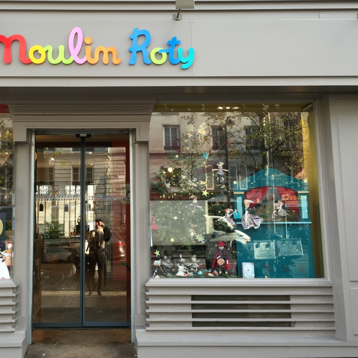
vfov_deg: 38.2
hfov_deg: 37.6
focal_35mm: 44
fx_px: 515
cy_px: 148
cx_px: 102
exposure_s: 1/100
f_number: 2.2
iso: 40
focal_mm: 4.15
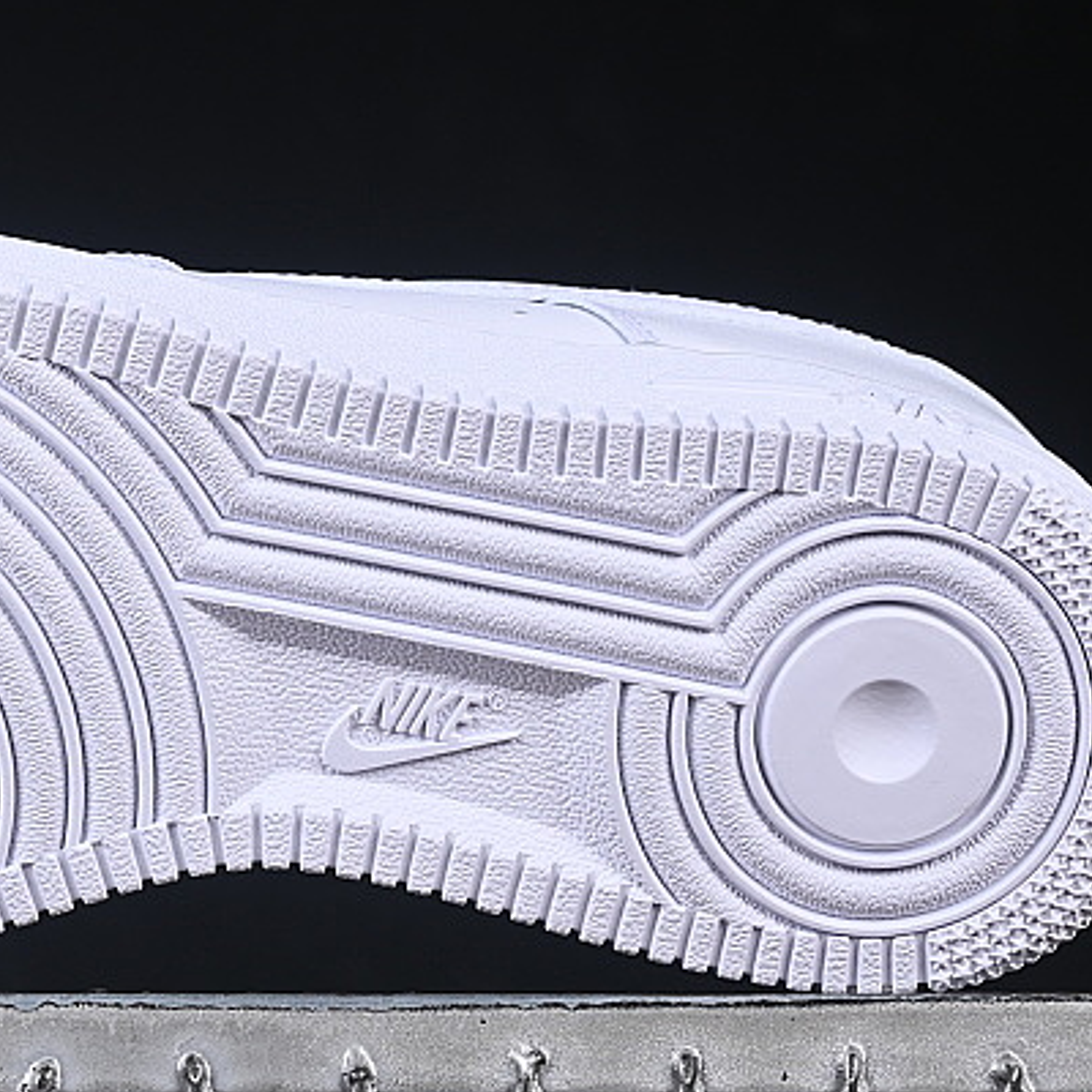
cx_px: 150
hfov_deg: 10.1
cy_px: 379
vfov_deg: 10.2
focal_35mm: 172
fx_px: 6139
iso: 160
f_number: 8
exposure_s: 1/100
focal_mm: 50
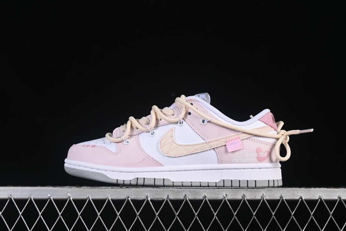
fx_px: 721
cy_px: 116
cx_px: 173
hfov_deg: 27.0
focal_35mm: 75
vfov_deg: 18.2
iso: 160
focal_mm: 50
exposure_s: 1/80
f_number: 8
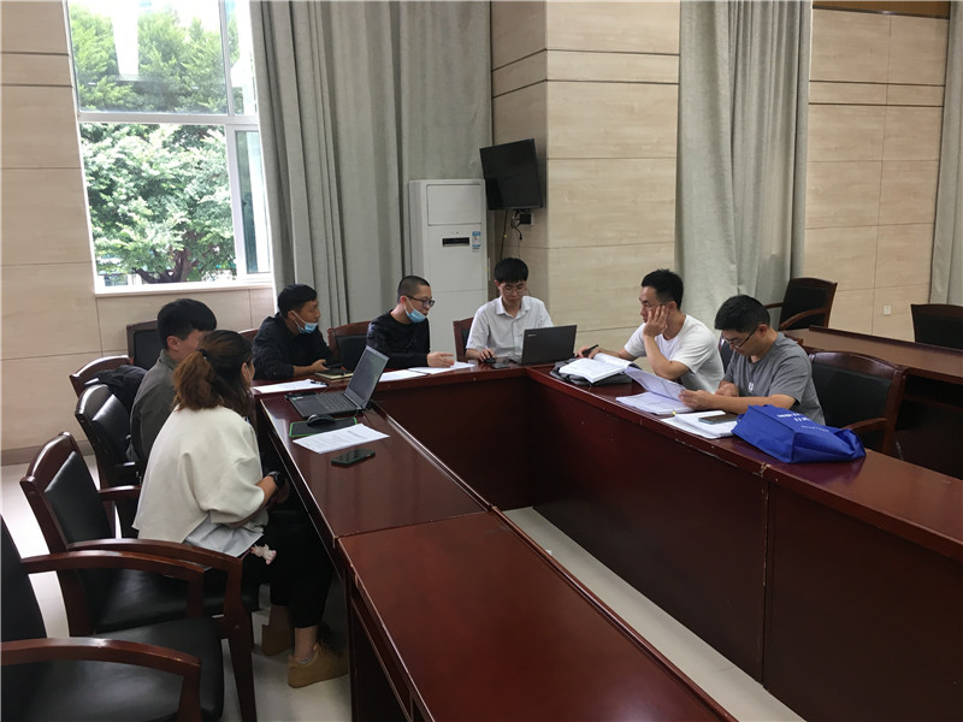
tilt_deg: -11.0
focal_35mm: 29
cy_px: 361
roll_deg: +1.7
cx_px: 482
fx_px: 807
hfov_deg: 61.7
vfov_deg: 48.2
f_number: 2.2
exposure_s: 1/33
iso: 80
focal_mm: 4.15
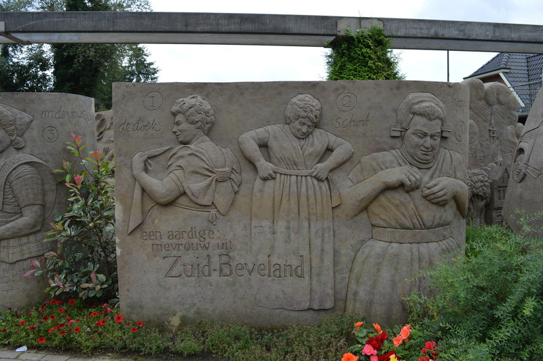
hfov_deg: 67.4
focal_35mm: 27
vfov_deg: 47.9
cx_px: 272
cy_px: 180
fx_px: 407
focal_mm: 18
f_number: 8
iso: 100
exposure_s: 1/125
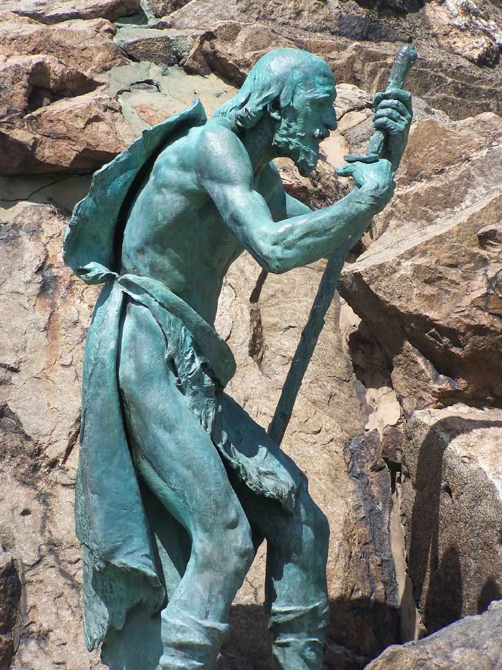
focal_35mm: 169
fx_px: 3267
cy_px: 335
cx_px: 251
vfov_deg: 11.7
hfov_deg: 8.8
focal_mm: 28
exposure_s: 1/640
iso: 80
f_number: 4.5
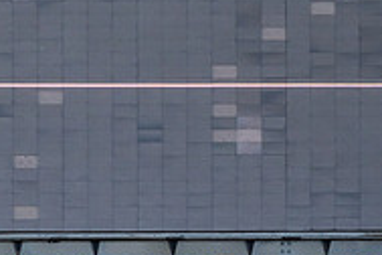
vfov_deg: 1.1
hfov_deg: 1.6
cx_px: 16
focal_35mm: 1250
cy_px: -66
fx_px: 13263
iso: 1400
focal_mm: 380
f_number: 4
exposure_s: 1/1600
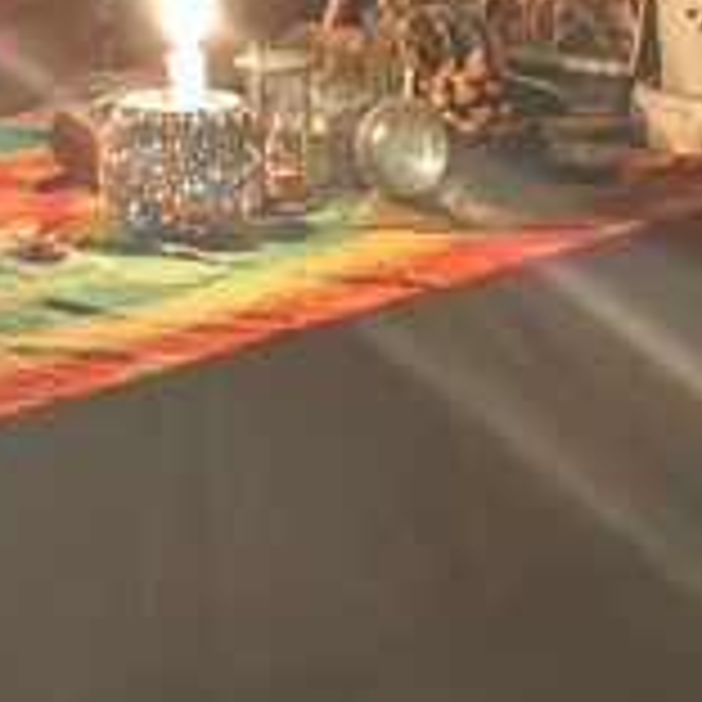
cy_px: -824
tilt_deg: +7.5
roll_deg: +1.1
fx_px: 3465
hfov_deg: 11.5
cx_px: 90
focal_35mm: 151
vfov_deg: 10.4
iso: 640
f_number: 1.8
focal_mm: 4.25
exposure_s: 1/2
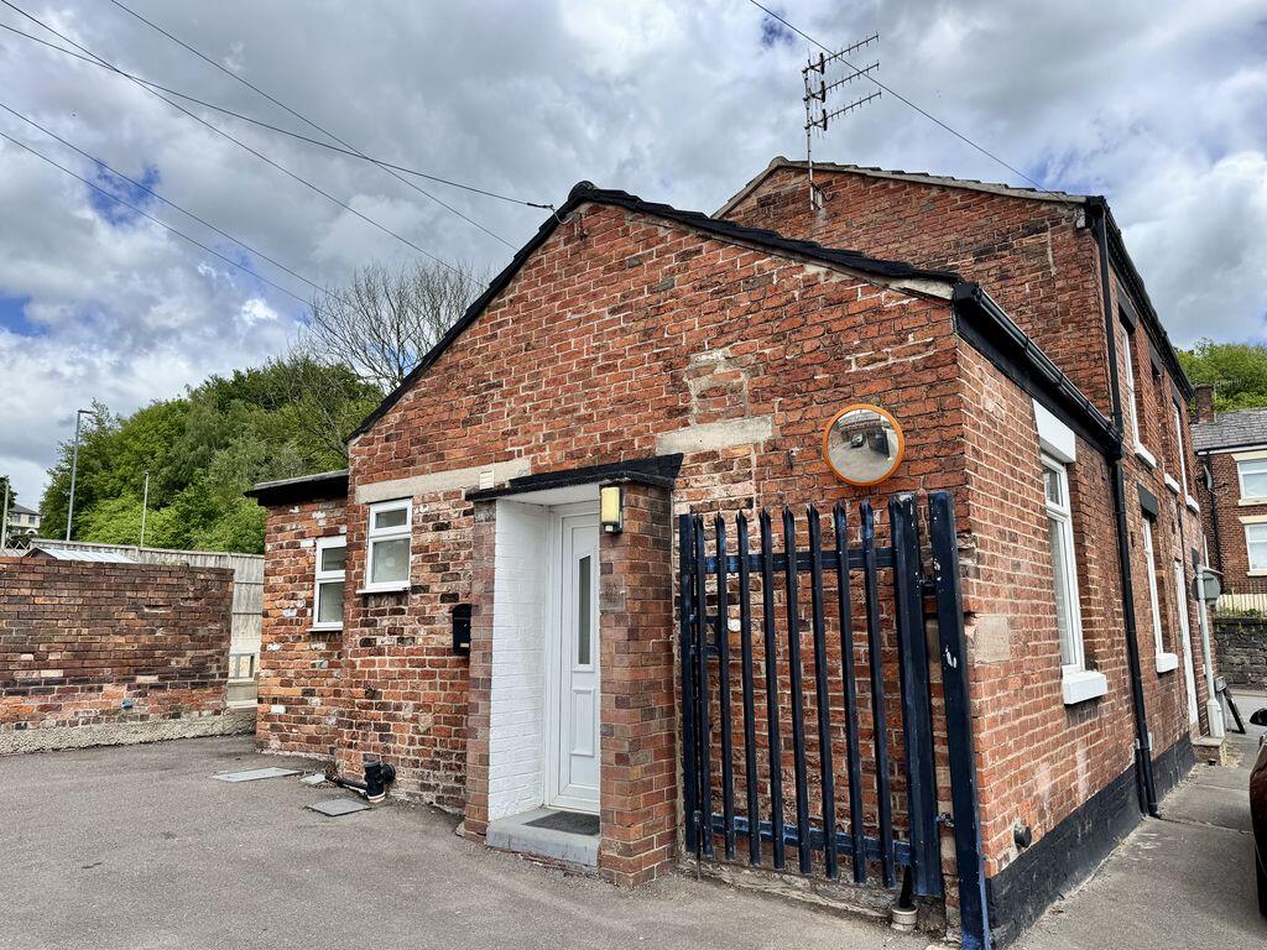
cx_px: 634
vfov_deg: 56.8
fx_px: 878
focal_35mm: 24
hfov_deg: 71.6
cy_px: 475
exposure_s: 1/3413
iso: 80
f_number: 1.78
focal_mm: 6.76
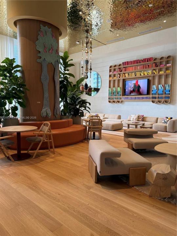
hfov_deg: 56.8
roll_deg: -1.6
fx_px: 164
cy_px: 118
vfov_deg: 71.6
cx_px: 88
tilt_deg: -5.3
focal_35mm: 24
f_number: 1.78
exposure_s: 1/60
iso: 125
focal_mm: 6.76
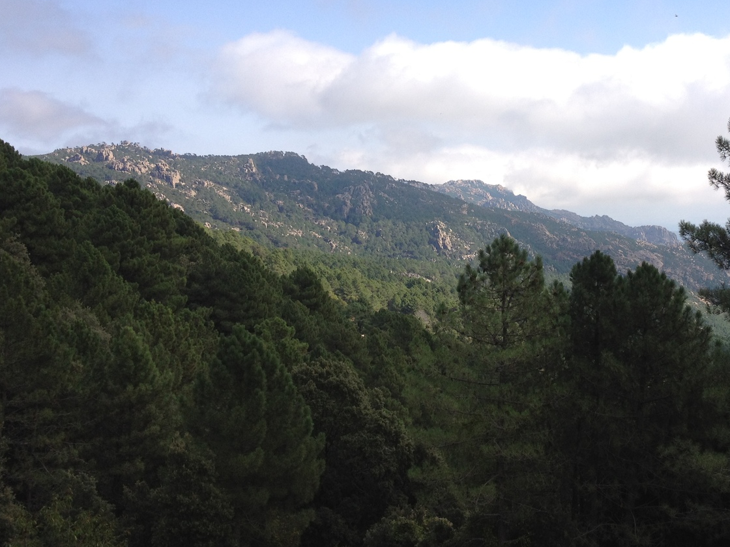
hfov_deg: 37.5
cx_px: 516
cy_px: 225
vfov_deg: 29.1
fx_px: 1054
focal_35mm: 50
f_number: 2.4
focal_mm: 4.28
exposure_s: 1/1126
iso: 64
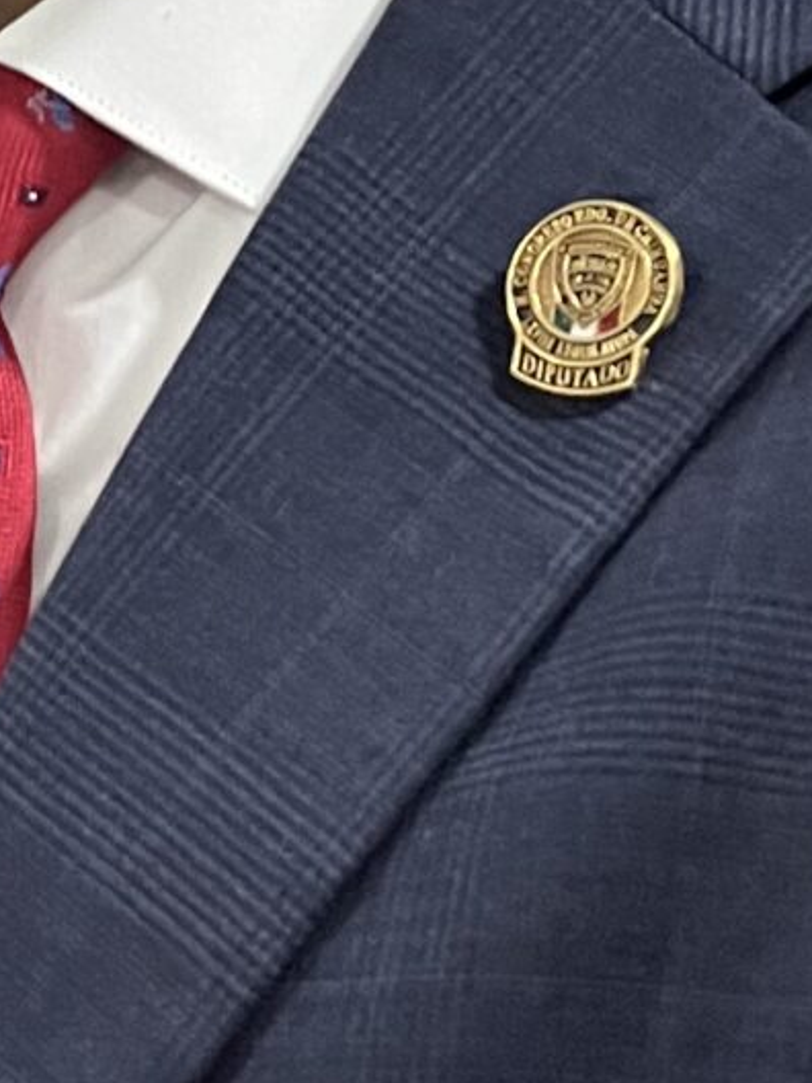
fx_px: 3941
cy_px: -27
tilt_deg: -3.1
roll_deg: +0.1
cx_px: -18
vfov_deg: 15.3
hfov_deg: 11.6
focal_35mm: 126
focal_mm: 5.1
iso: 400
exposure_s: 1/40
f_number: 1.6
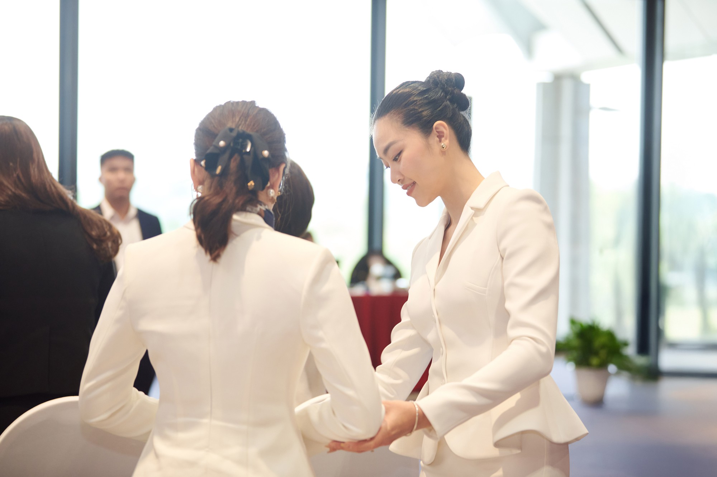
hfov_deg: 26.0
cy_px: 238
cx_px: 358
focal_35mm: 78
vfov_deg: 17.5
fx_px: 1553
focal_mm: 78
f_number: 2.8
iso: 1600
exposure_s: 1/160
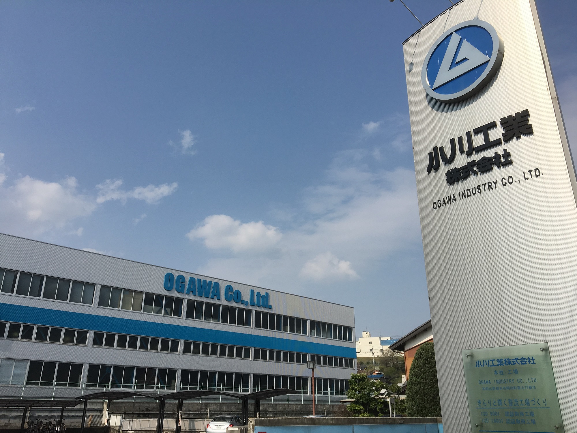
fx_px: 483
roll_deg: -0.7
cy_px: 216
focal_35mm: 29
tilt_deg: +20.0
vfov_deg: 48.2
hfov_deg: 61.7
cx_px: 288
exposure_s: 1/2959
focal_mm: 4.15
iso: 25
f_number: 2.2
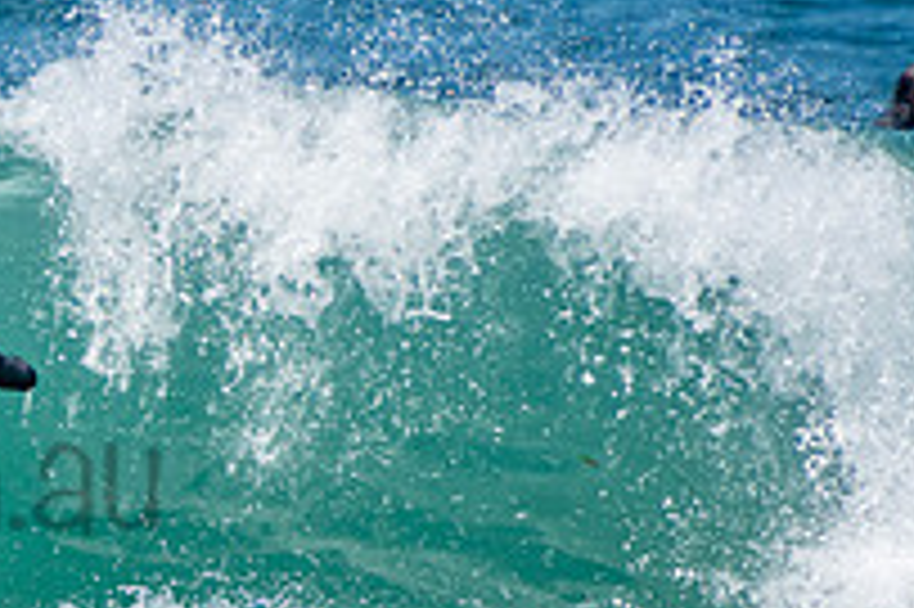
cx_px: -315
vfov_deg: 0.8
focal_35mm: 1716
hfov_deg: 1.2
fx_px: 43531
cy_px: 426
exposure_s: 1/2000
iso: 400
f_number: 5.6
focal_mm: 400
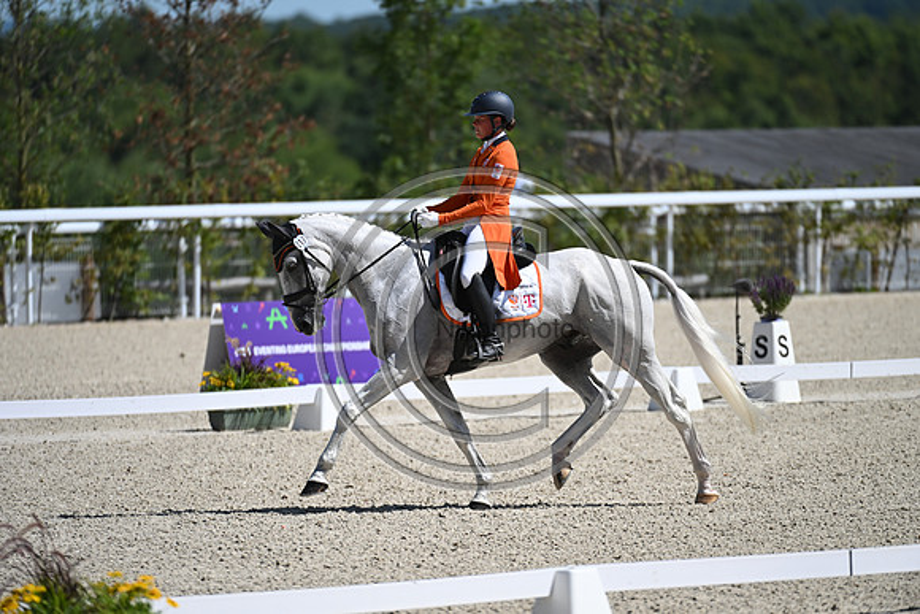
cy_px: 307
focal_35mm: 400
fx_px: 10224
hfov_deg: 5.2
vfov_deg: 3.4
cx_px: 460
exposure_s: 1/1600
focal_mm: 400
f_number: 4.5
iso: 180
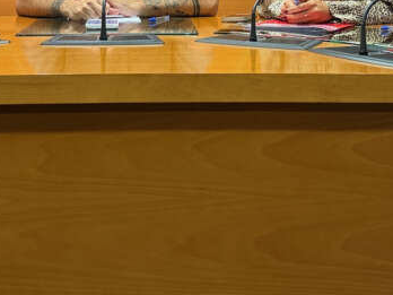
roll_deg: -0.4
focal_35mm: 73
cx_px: 193
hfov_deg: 26.7
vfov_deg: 18.8
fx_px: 829
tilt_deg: +2.0
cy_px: -79
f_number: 1.78
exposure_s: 1/50
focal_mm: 6.76
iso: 200
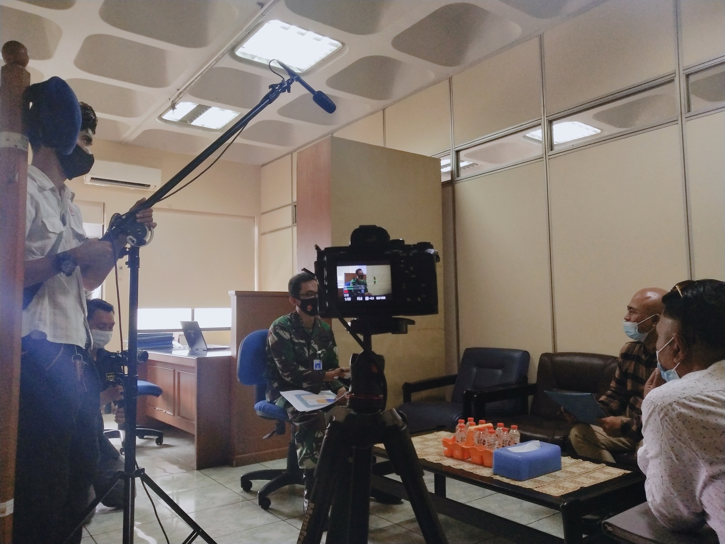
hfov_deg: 60.0
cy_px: 272
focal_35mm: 30
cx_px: 362
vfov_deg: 46.8
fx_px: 628
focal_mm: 3.95
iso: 260
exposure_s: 1/50
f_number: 1.8
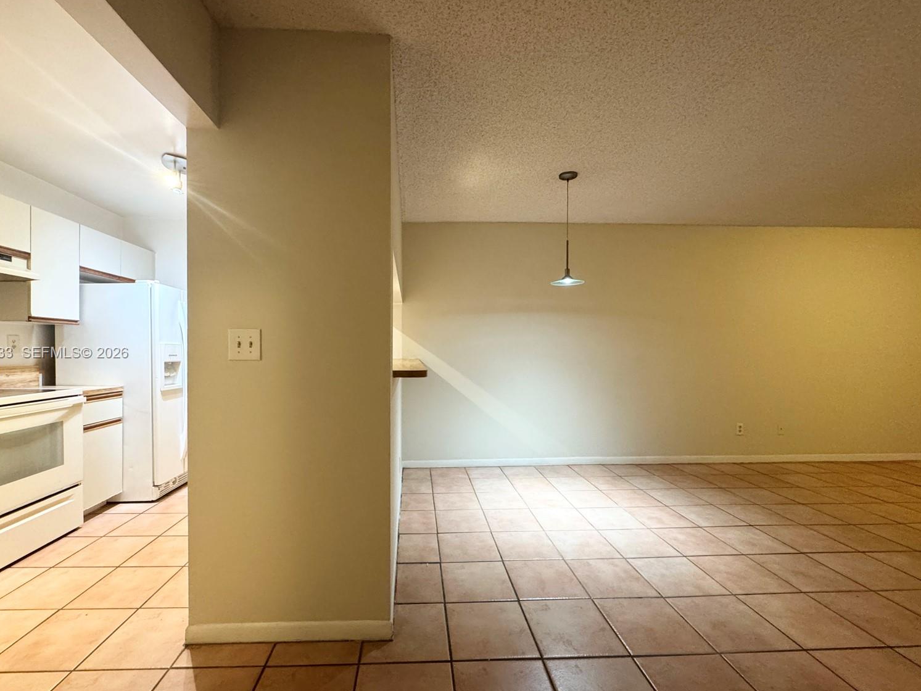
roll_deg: -0.7
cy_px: 354
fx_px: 399
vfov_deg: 81.7
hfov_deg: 98.0
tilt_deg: -1.5
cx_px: 429
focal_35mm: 15
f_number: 2.2
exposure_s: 1/60
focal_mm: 2.22
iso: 500
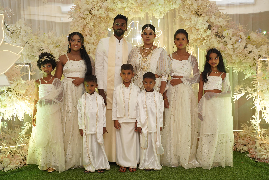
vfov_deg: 27.0
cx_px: 134
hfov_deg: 39.6
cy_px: 90
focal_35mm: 50
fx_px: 374
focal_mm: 50
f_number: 3.5
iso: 1600
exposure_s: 1/200
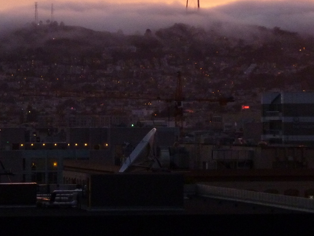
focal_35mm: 224
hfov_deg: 8.8
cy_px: 29
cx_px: 114
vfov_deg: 6.6
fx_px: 2034
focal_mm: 19.5
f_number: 4.4
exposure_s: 1/30
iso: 400
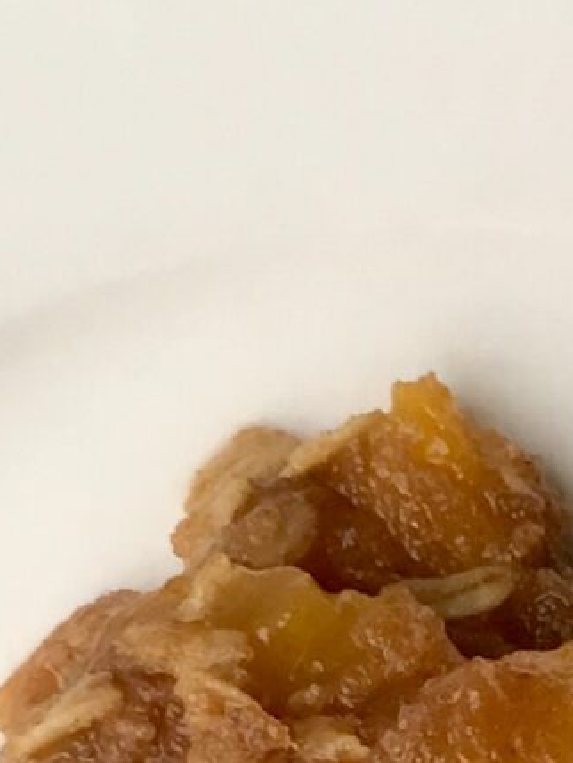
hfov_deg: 8.6
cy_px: 1192
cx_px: 475
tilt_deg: -82.1
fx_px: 3816
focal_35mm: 173
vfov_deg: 10.9
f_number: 2.2
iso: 40
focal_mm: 4.15
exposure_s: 1/30
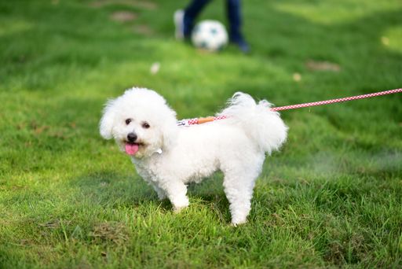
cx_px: 201
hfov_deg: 23.9
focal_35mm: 85
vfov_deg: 16.1
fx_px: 950
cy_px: 134
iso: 64
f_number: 1.6
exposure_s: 1/1600
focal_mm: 85
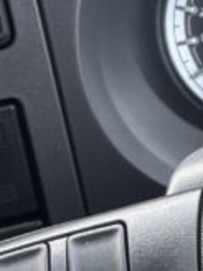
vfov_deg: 12.2
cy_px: 86
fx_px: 1267
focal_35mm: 162
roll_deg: +0.6
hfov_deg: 8.3
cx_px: 505
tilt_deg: -38.3
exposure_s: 1/121
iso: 50
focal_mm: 5.96
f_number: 1.6
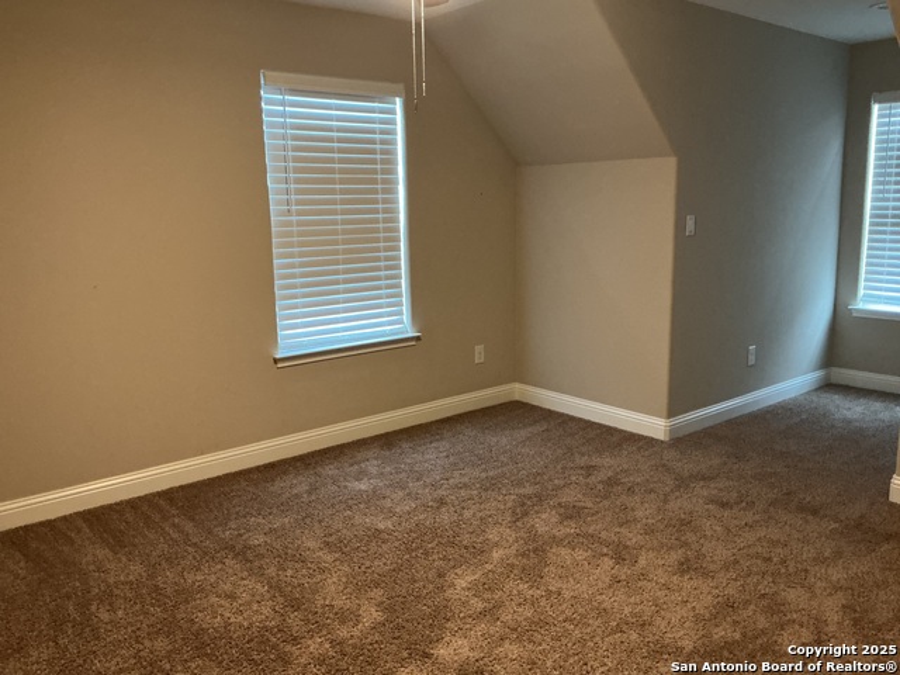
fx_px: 754
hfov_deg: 61.7
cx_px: 450
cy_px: 338
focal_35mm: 29
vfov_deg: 48.2
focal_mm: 3
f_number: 1.8
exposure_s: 1/40
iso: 250
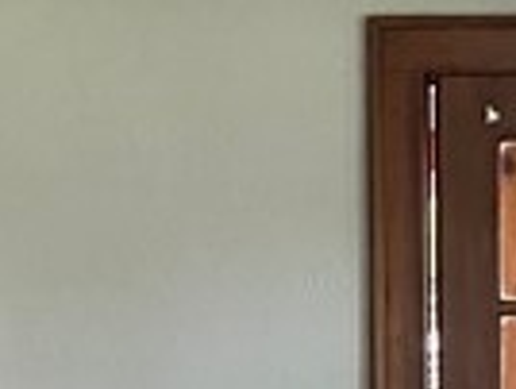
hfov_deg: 9.9
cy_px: 397
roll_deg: +0.0
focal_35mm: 198
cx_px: -8
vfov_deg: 7.5
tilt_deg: +0.7
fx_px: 2957
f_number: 1.8
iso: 125
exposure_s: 1/63
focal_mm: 4.25
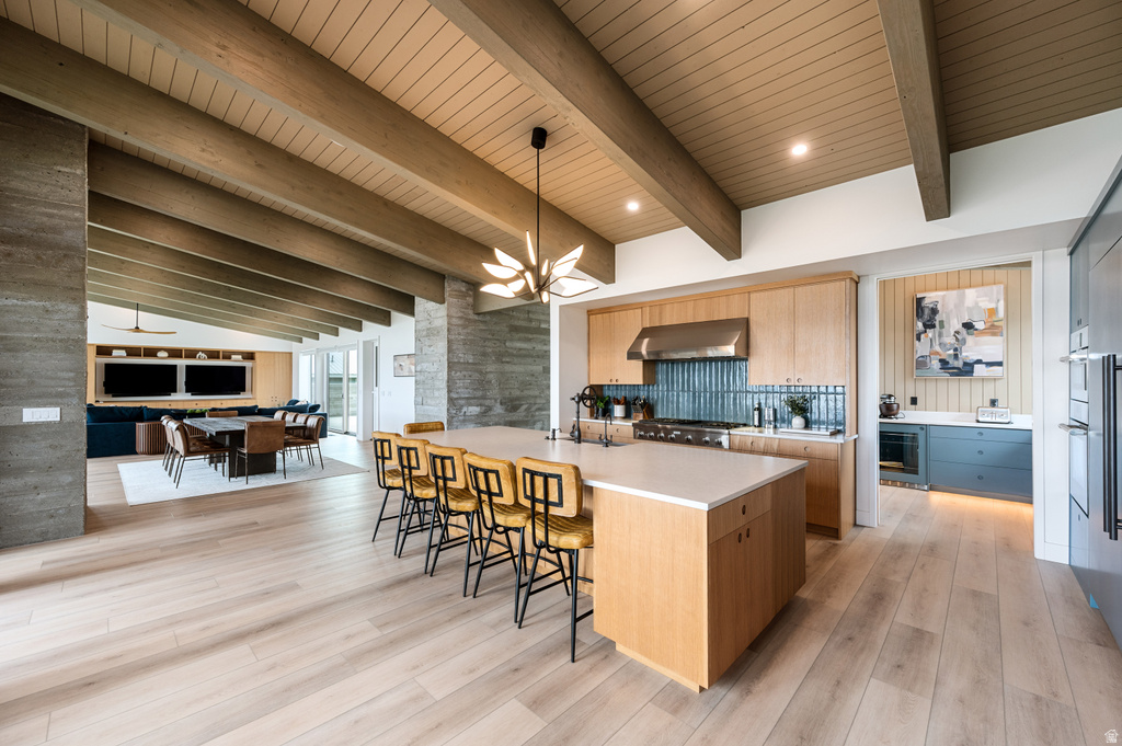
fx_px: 436
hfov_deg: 104.3
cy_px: 373
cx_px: 561
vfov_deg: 81.1
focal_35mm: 14
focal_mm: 14
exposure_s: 1/13
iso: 500
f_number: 7.1
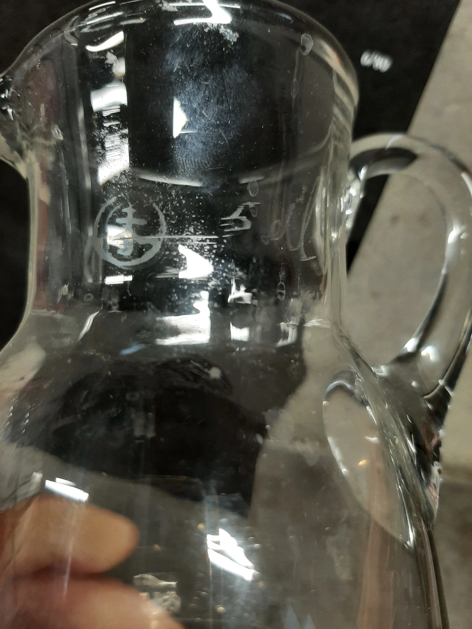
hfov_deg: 53.1
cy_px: 314
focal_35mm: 26
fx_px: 473
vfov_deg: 67.3
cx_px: 236
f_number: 1.7
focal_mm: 3.93
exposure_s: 1/50
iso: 200
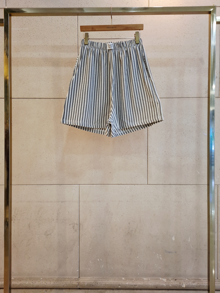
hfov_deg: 54.9
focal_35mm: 25
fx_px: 212
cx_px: 110
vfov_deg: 69.4
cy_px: 146
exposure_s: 1/120
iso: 250
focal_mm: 5.23
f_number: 1.8
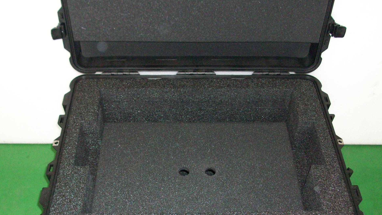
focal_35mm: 40
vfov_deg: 29.5
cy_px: 145
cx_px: 199
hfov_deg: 50.5
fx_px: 405
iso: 160
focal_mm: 5.7
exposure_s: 1/60
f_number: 2.8
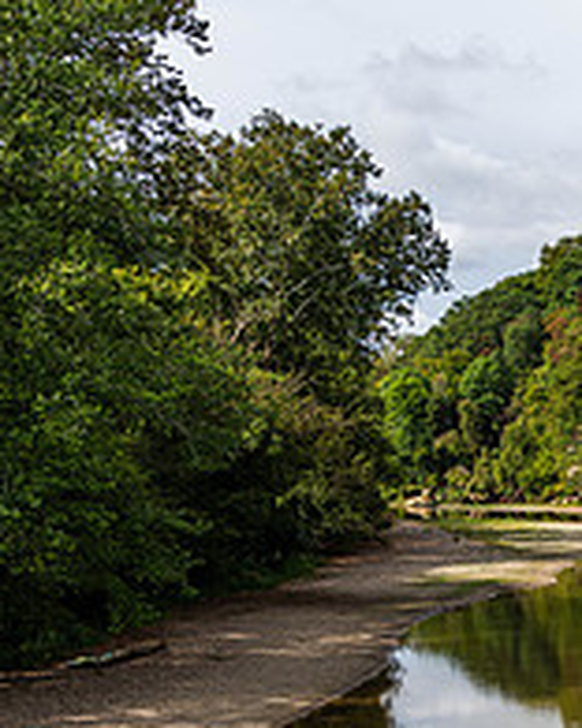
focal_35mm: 67
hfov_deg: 20.9
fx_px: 1443
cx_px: 746
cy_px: 693
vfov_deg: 27.0
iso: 64
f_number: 5.6
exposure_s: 1/160
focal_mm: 24
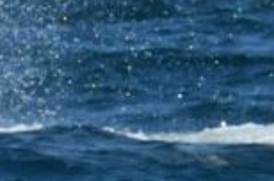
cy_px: -203
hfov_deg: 0.7
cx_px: 278
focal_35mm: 3127
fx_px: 23751
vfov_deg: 0.4
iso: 1000
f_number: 6.3
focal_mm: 600
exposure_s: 1/8000
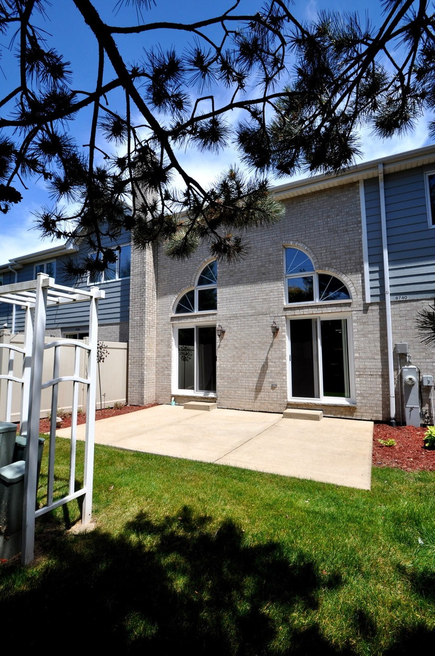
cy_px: 328
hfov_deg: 71.9
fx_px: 300
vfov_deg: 95.1
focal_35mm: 16
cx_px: 218
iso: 200
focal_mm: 11
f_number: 10
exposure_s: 1/400
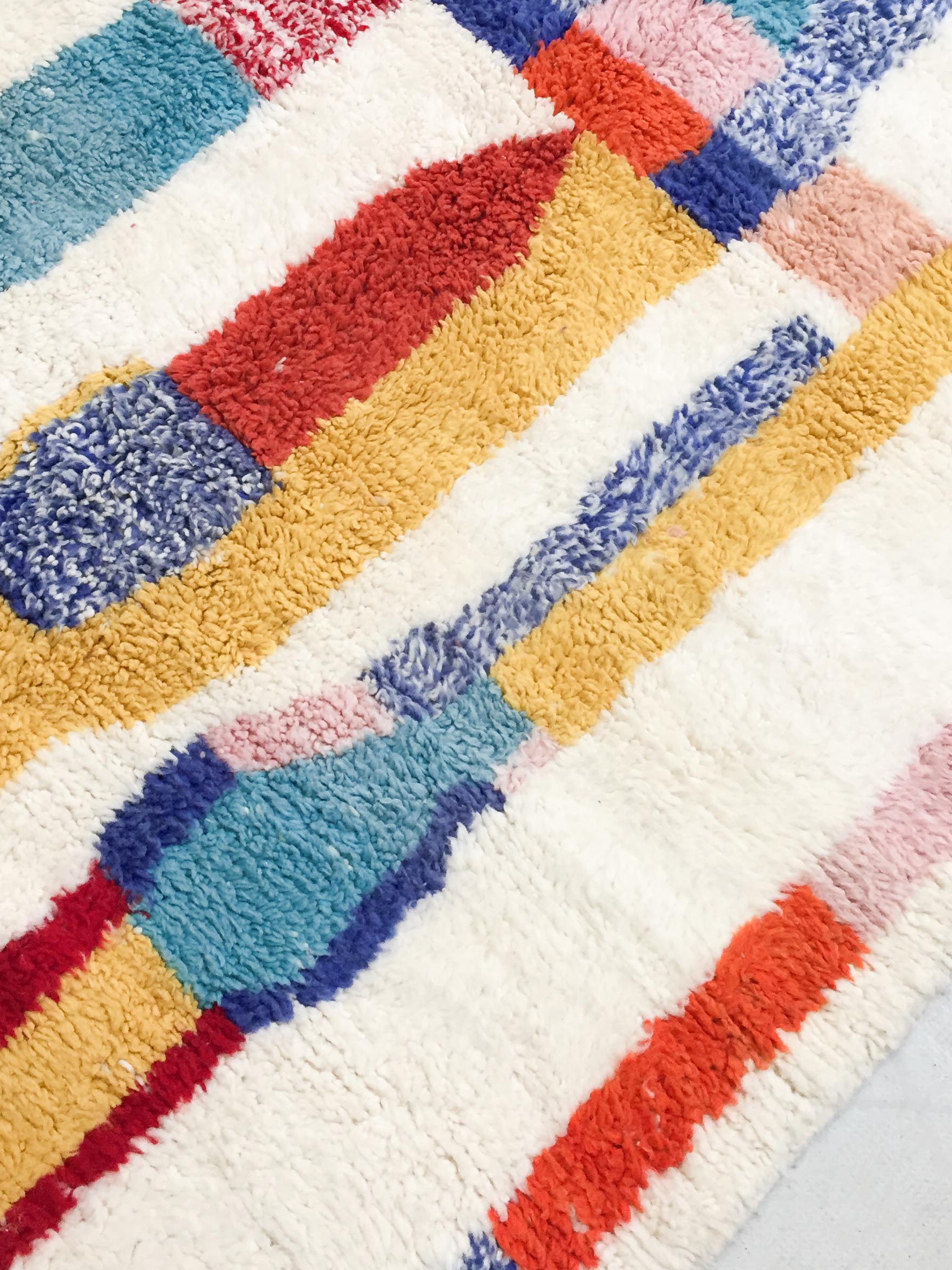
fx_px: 1466
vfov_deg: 46.5
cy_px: 506
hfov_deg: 35.9
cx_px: 423
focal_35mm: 40
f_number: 2.2
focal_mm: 4.15
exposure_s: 1/35
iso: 80
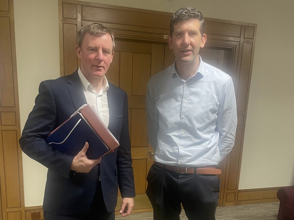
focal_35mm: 26
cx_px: 147
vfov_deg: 53.1
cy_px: 110
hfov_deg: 67.3
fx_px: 221
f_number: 1.6
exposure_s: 1/50
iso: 80
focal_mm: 4.2
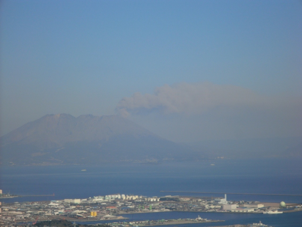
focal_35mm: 108
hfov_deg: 18.2
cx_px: 151
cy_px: 114
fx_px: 942
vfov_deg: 13.7
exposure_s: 1/640
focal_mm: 19.6
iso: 50
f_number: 5.9
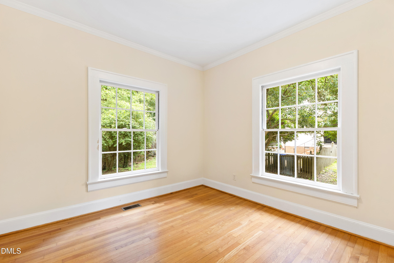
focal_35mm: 15
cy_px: 132
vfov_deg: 77.3
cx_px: 197
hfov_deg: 100.4
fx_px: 164
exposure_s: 1/4
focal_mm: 10
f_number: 8
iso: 250
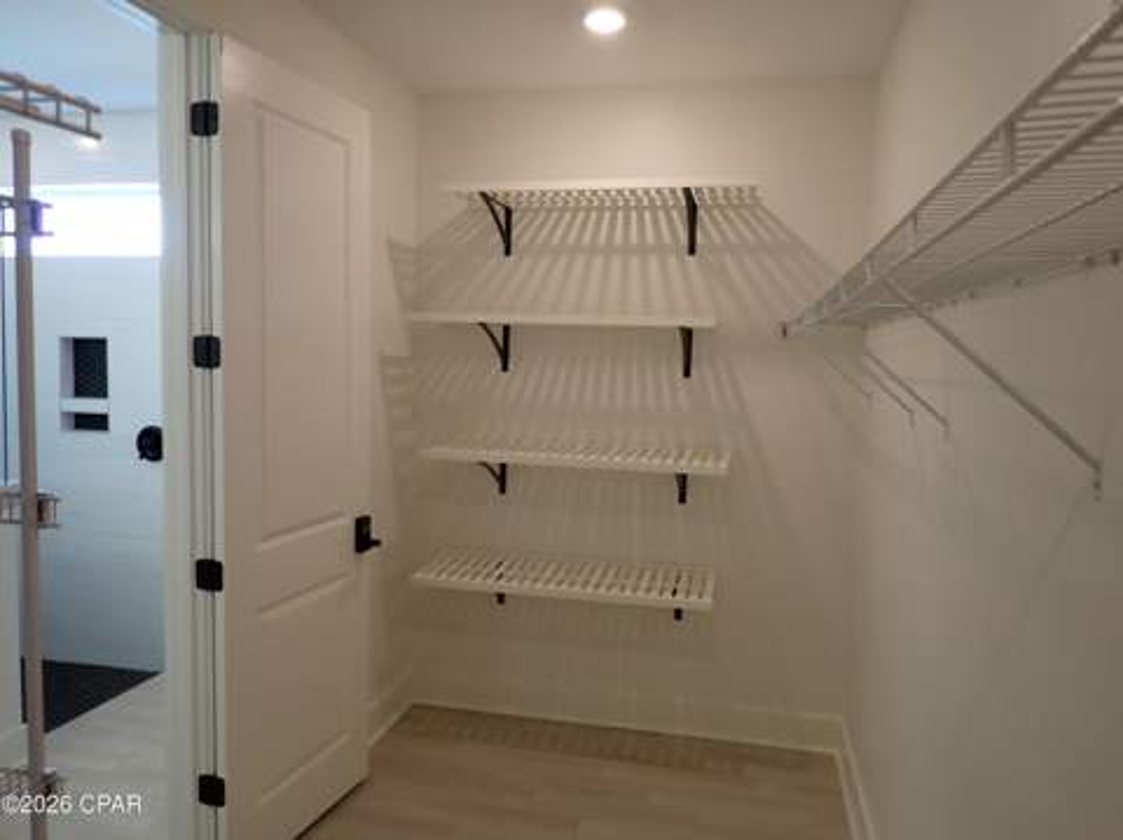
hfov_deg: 69.4
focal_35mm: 25
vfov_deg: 54.8
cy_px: 420
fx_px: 810
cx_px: 562
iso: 200
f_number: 2
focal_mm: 4.5
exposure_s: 1/100
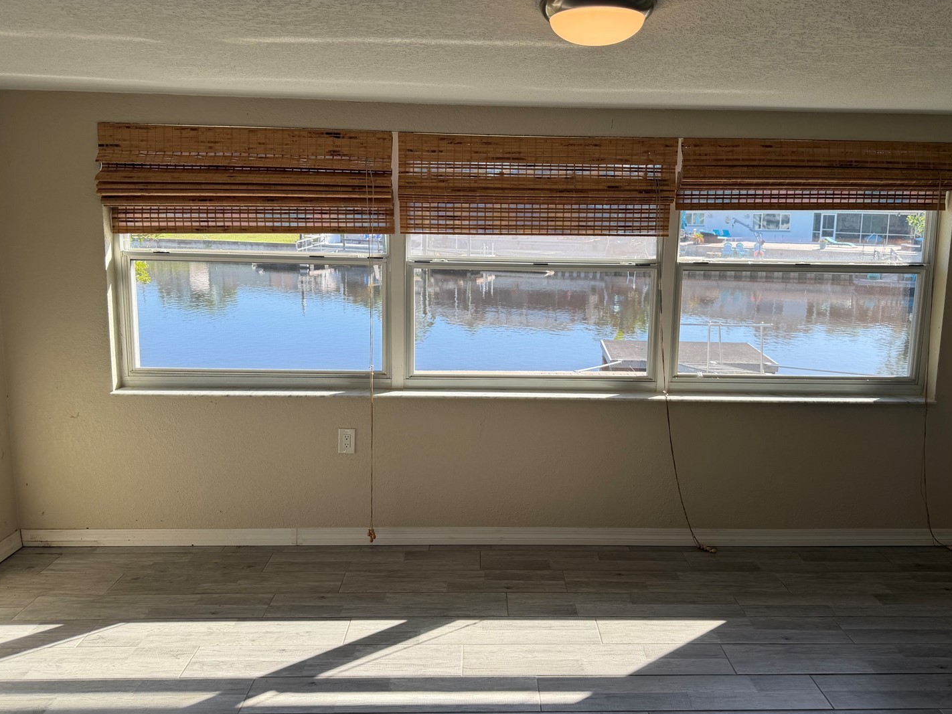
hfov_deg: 65.2
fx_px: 743
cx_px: 509
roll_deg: -0.4
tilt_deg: -8.3
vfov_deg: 51.3
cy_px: 322
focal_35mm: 27
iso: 80
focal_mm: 6.76
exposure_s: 1/622
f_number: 1.78
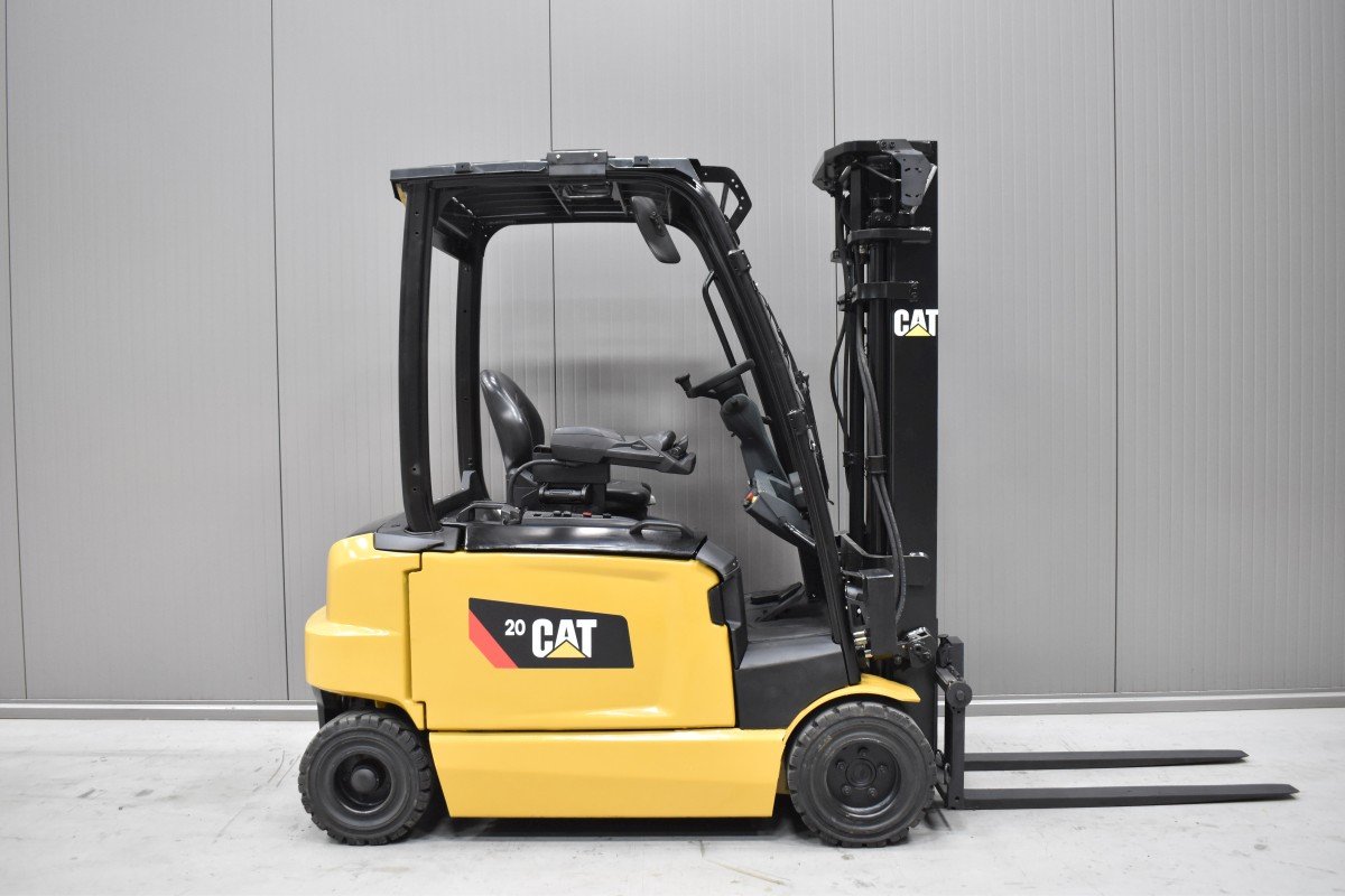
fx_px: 1233
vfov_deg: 40.0
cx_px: 672
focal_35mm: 33
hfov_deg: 57.2
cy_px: 448
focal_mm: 22
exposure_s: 1/30
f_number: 4.5
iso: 1600
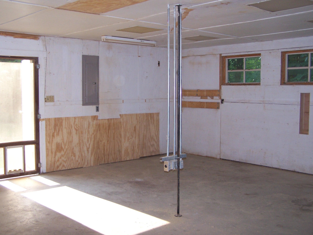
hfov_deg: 46.8
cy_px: 118
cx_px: 156
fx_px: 362
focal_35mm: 40
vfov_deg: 36.0
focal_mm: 6.7
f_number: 2.8
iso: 140
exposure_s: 1/60
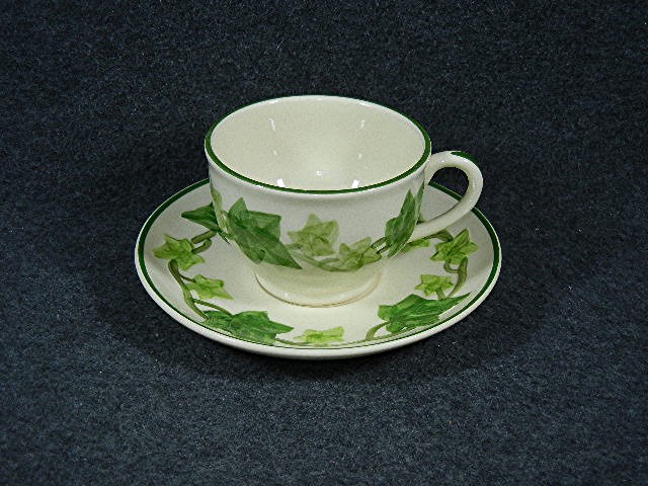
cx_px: 324
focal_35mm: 59
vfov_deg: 24.8
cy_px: 243
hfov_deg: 32.7
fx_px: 1104
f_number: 4
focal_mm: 10.6
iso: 242
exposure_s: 1/35.7
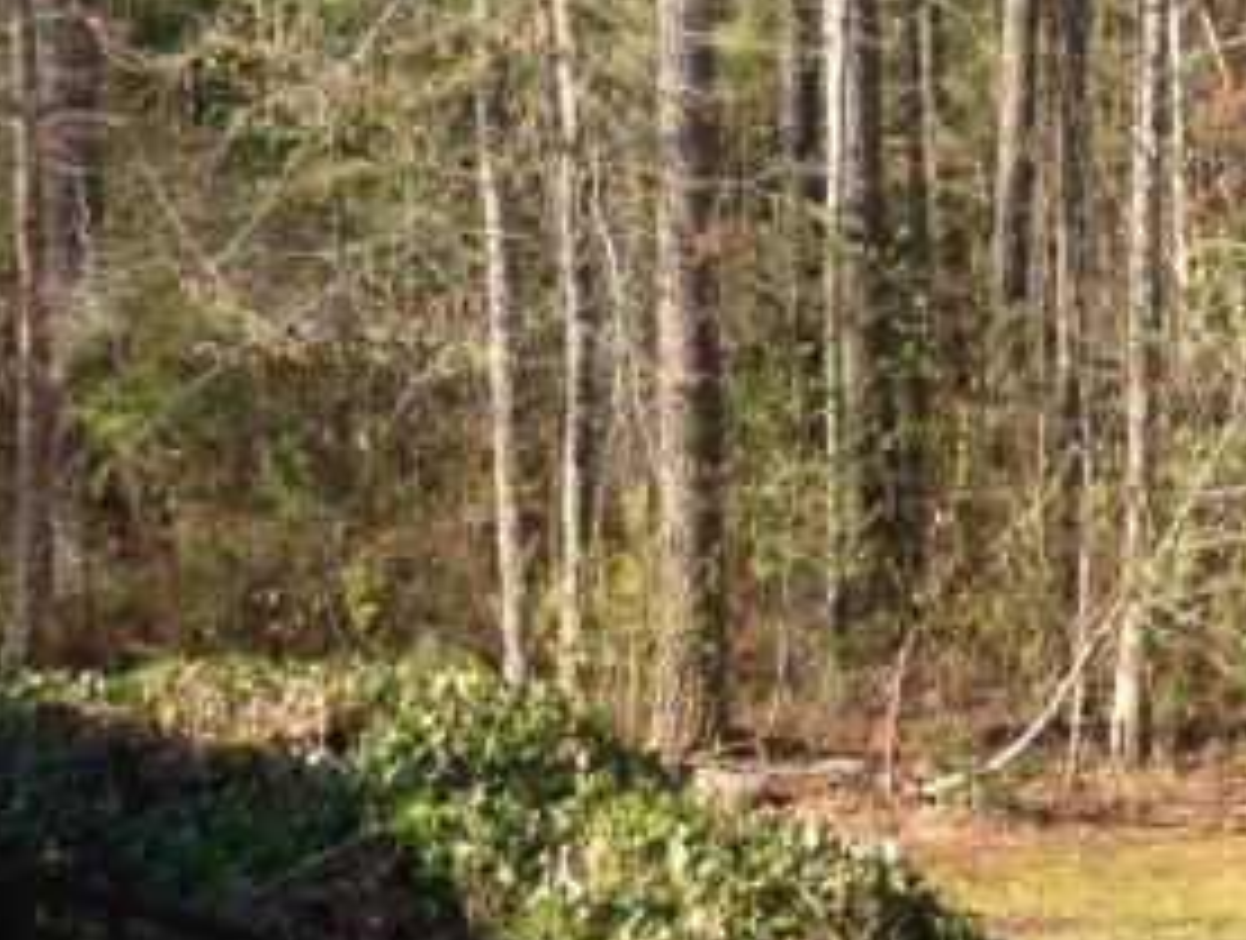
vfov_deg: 21.1
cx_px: 1197
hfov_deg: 26.8
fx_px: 2489
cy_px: 171
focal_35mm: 69
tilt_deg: -2.1
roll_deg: -0.9
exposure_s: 1/417
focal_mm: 4.12
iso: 50
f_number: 2.4
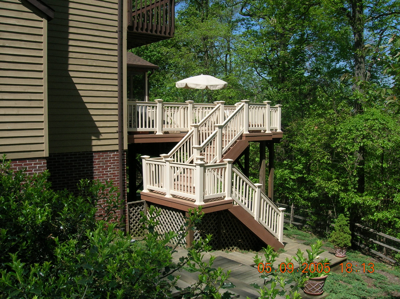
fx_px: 393
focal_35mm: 34
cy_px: 150
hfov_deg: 54.0
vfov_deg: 41.7
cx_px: 200
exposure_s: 1/578
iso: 71
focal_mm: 5.7
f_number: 4.9
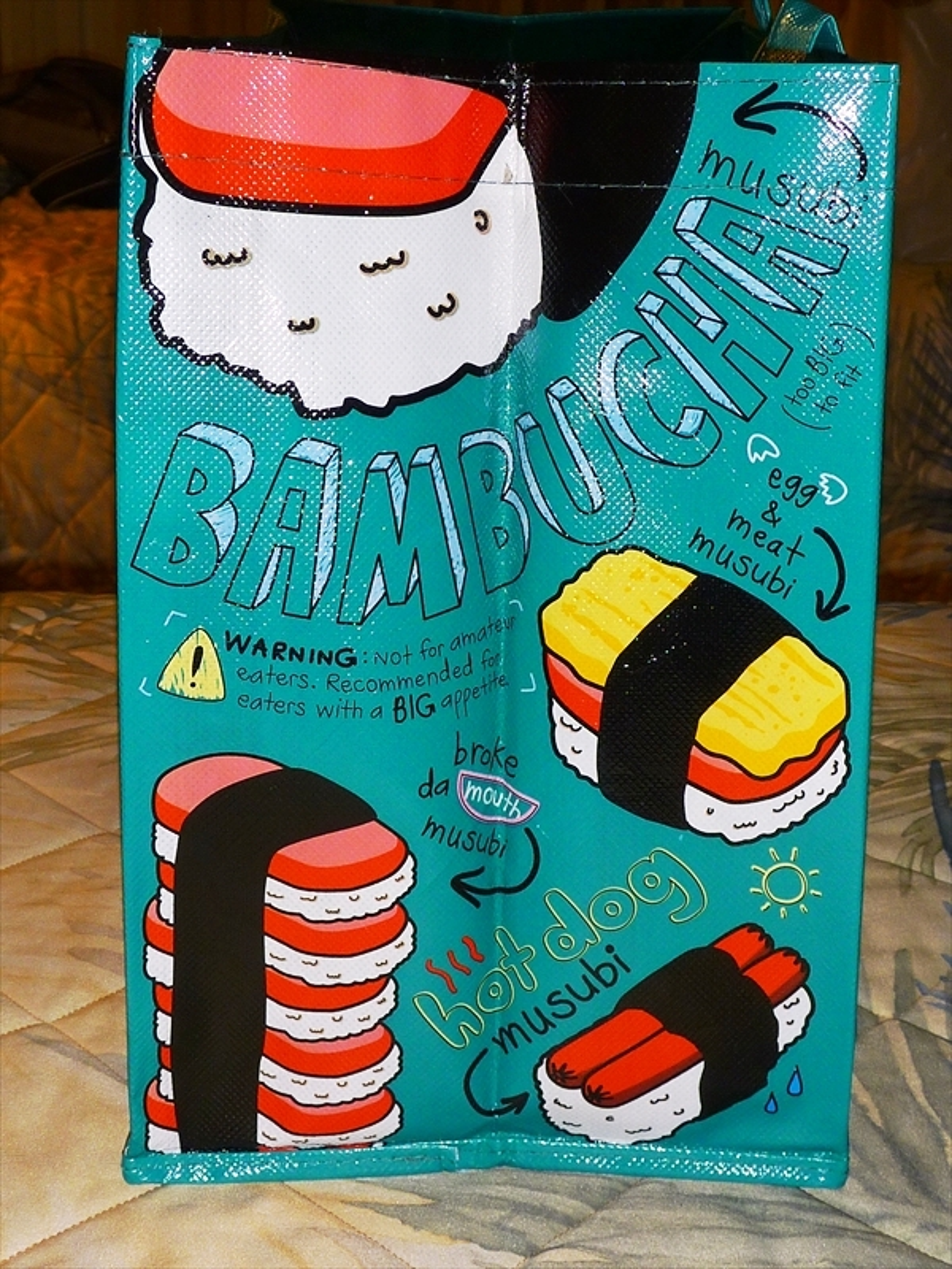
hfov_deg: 27.5
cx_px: 476
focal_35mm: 53
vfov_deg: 36.2
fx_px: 1943
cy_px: 634
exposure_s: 1/30
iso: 100
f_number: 3.7
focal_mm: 6
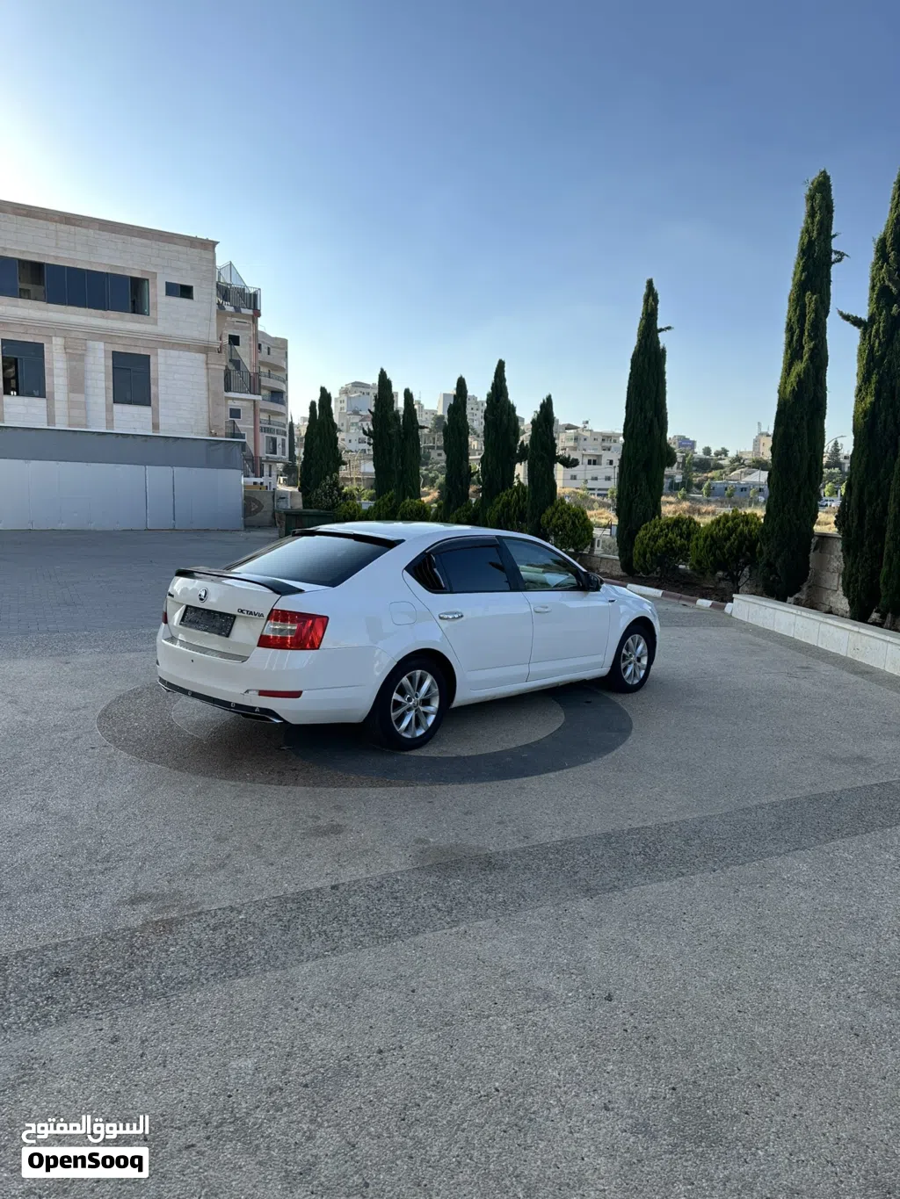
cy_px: 600
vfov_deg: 71.6
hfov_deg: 56.8
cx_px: 450
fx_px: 832
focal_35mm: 24
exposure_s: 1/1029
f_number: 1.78
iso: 80
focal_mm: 6.86
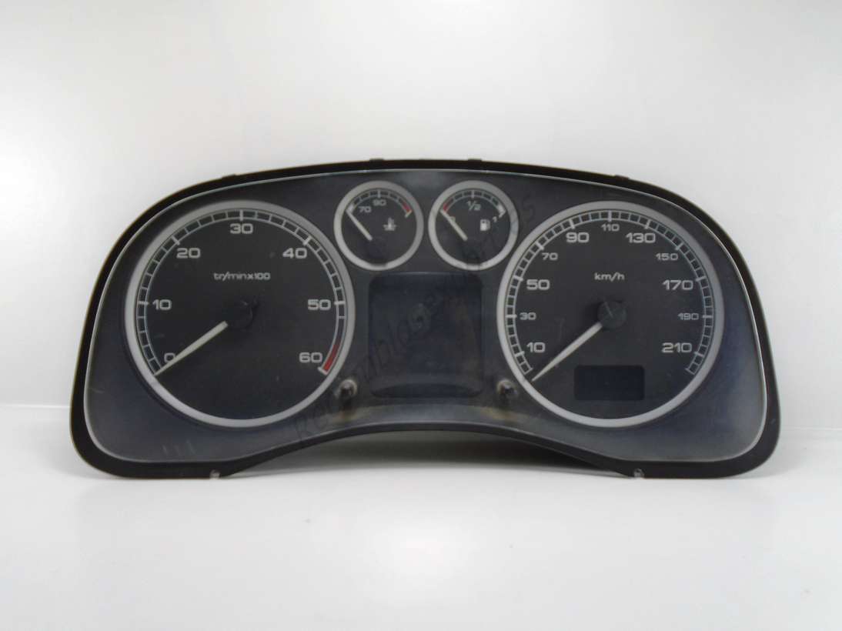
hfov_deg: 67.3
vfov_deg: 53.0
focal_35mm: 26
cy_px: 316
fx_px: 632
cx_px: 421
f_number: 3.2
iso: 100
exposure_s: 1/80
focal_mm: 4.6
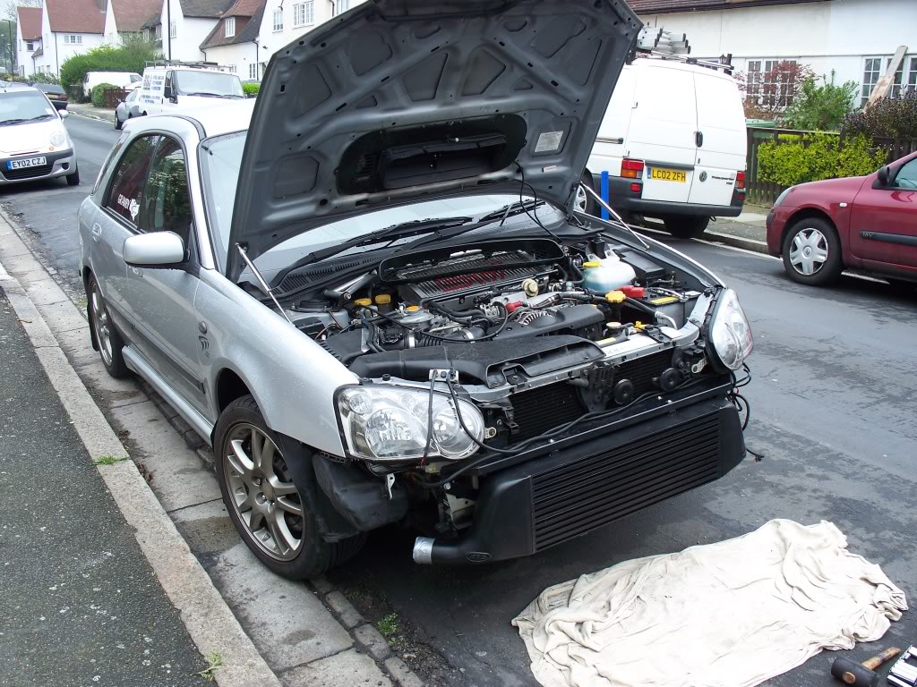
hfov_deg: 51.4
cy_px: 344
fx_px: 954
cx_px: 458
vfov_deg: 39.7
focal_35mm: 36
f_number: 2.8
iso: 80
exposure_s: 1/160
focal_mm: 7.54
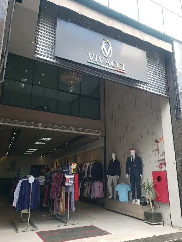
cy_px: 124
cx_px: 89
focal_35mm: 27
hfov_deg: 51.4
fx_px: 189
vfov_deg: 65.3
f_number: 2.4
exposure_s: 1/120
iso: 64
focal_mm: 4.3
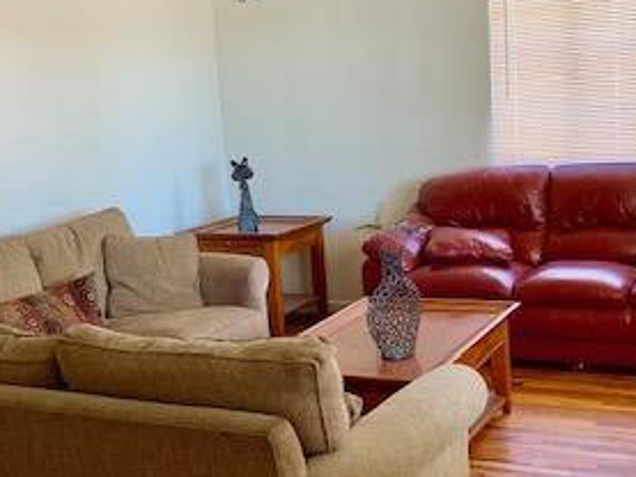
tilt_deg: -10.2
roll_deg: +4.2
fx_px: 1103
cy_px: 264
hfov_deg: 32.0
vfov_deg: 24.4
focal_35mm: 60
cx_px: 230
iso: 100
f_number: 1.8
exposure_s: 1/70
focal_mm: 4.25
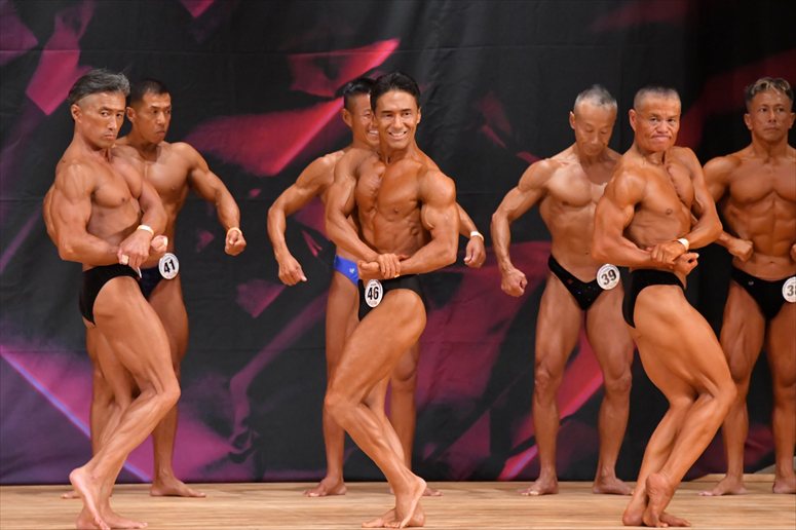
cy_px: 265
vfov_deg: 4.6
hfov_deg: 6.9
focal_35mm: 300
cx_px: 398
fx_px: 6630
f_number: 5.6
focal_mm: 200
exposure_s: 1/400
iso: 6400
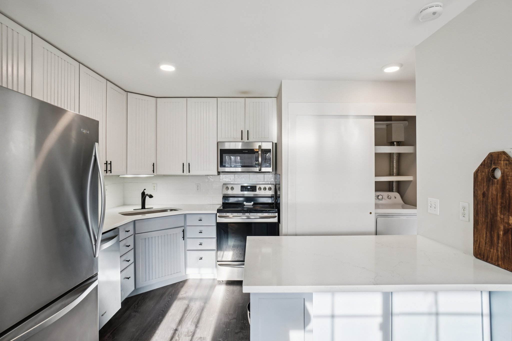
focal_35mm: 18
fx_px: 256
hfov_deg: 90.0
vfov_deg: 67.4
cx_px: 256
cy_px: 170
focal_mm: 12
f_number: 8
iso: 400
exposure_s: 1/30
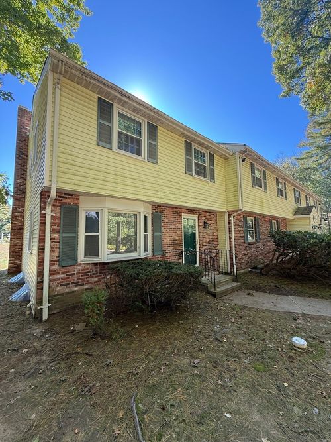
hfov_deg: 85.7
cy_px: 221
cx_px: 166
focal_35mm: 14
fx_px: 179
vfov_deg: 102.1
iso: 50
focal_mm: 2.22
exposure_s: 1/117
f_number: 2.2
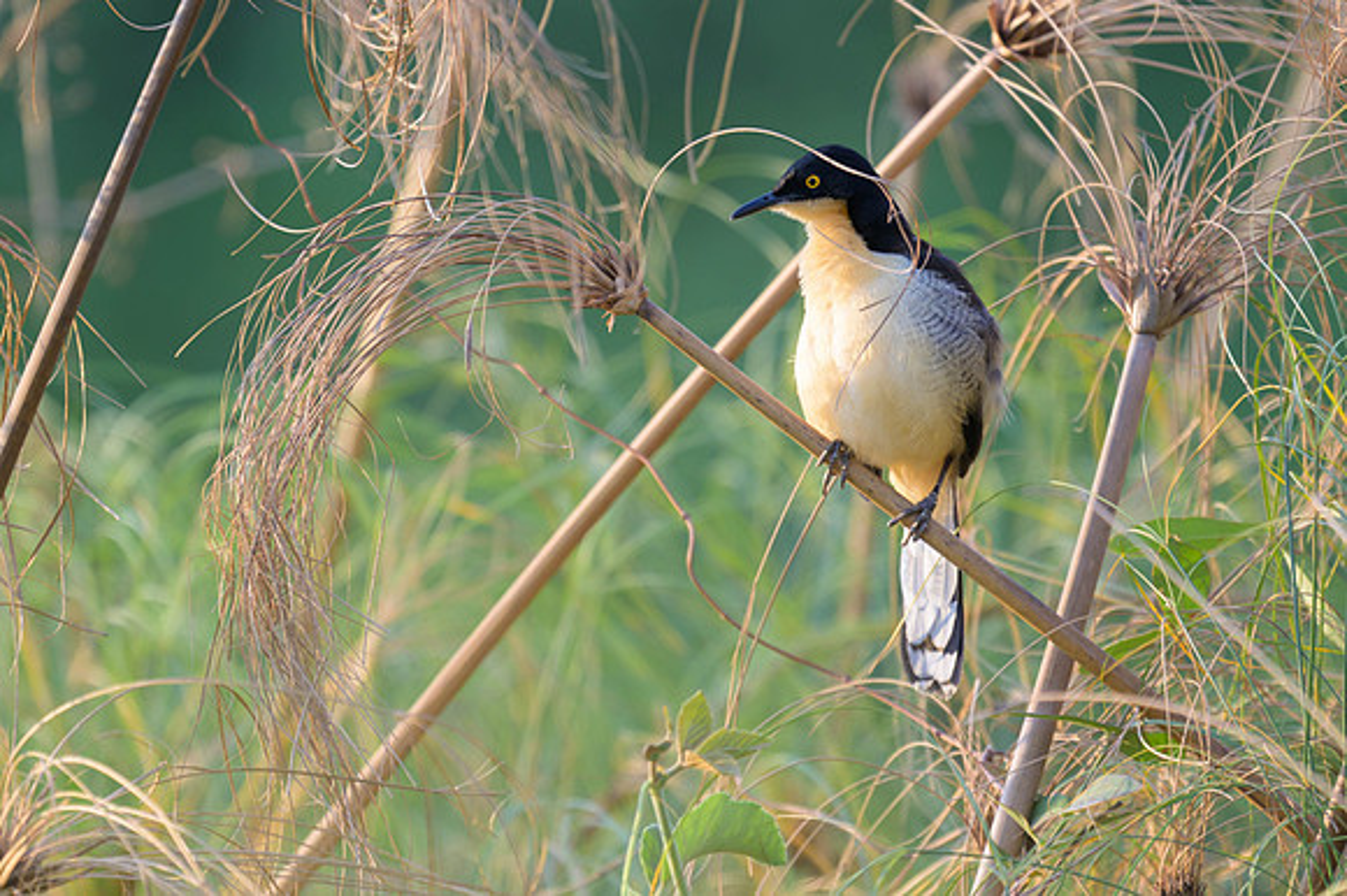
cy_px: 549
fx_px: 43967
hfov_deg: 1.8
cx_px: 709
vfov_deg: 1.2
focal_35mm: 1176
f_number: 4
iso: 200
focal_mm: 560
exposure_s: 1/320
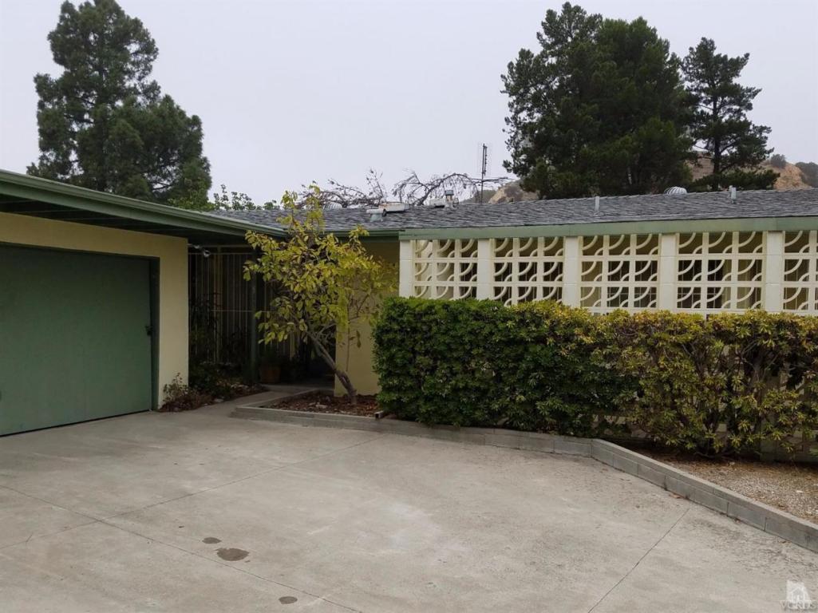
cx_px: 409
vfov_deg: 53.0
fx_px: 614
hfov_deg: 67.3
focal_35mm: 26
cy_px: 306
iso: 50
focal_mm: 4.2
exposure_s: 1/782
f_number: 1.7
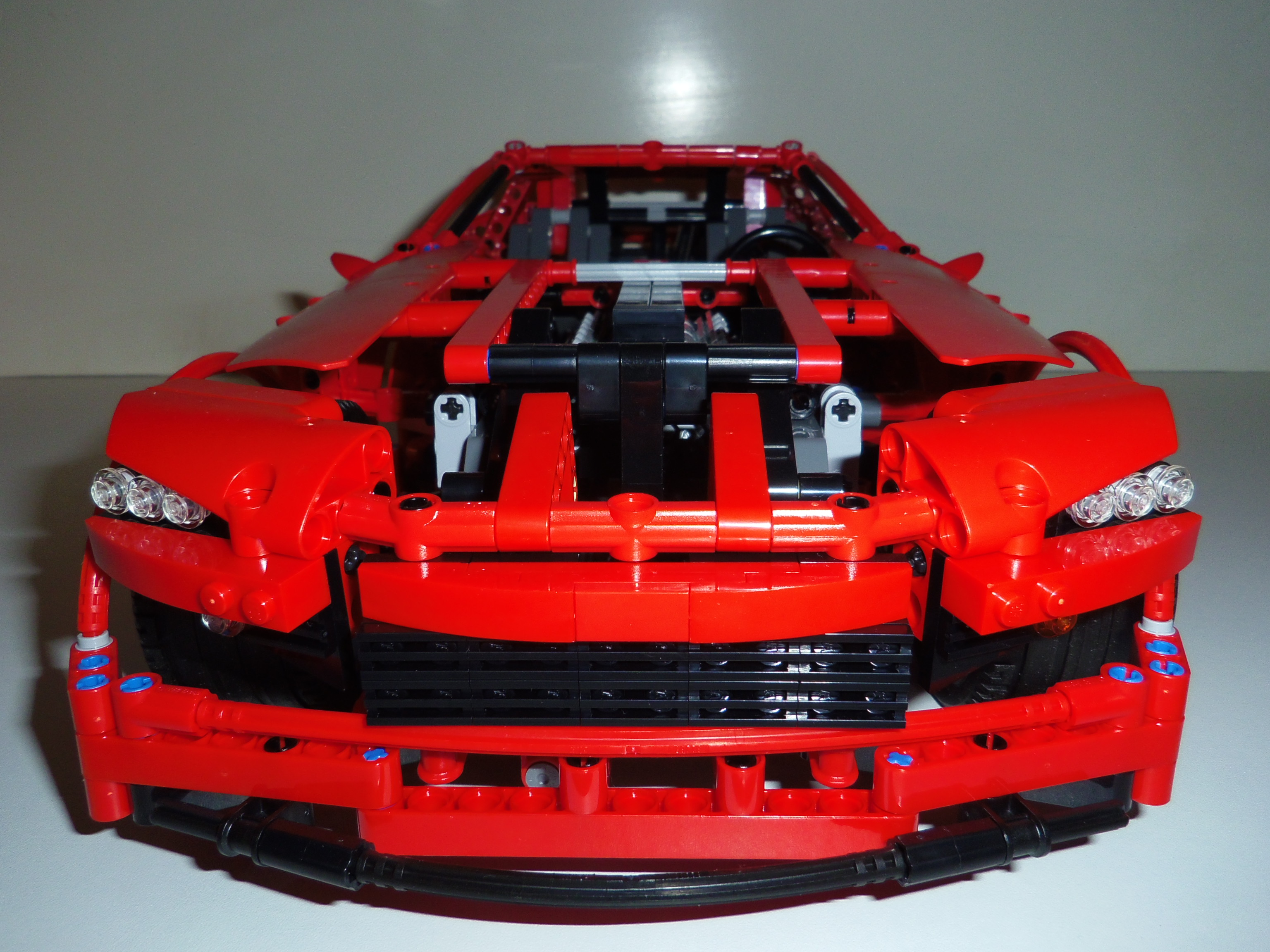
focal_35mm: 28
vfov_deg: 49.7
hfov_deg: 63.4
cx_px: 635
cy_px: 476
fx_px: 1027
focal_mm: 5
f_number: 3.9
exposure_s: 1/40
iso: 100
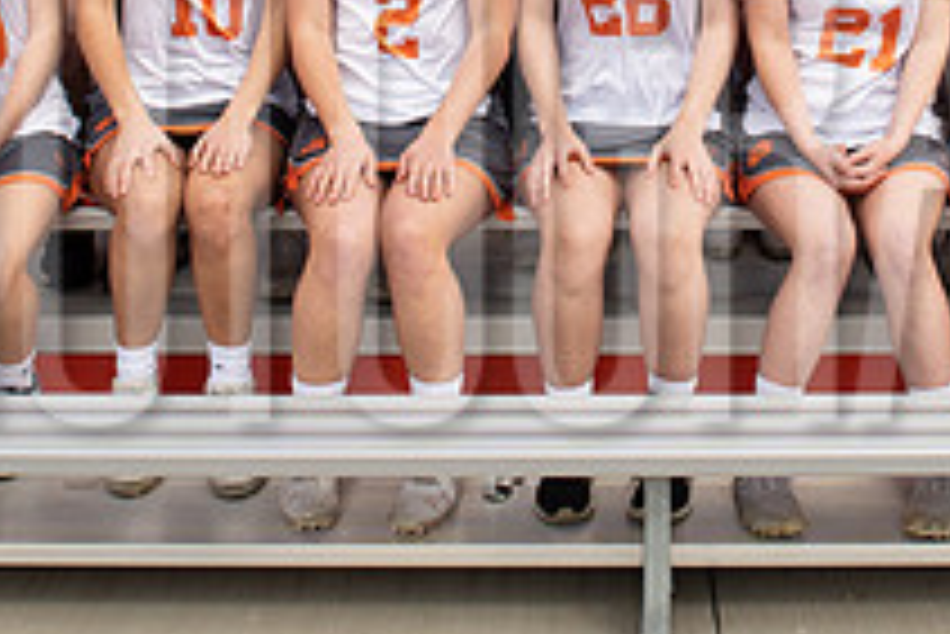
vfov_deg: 17.0
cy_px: -104
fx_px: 2033
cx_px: 613
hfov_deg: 26.2
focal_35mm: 77
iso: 110
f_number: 9
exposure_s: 1/250
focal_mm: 24
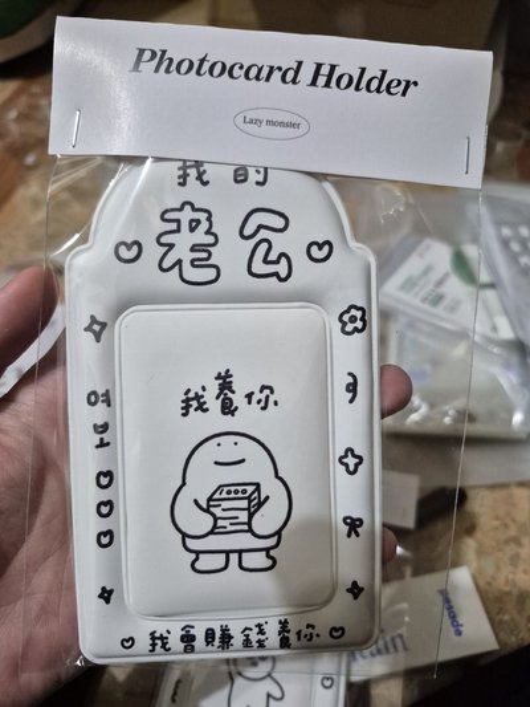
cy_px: 354
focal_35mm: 23
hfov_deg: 58.9
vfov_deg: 73.9
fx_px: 469
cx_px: 265
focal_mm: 5.4
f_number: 1.8
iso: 1000
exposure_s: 1/120
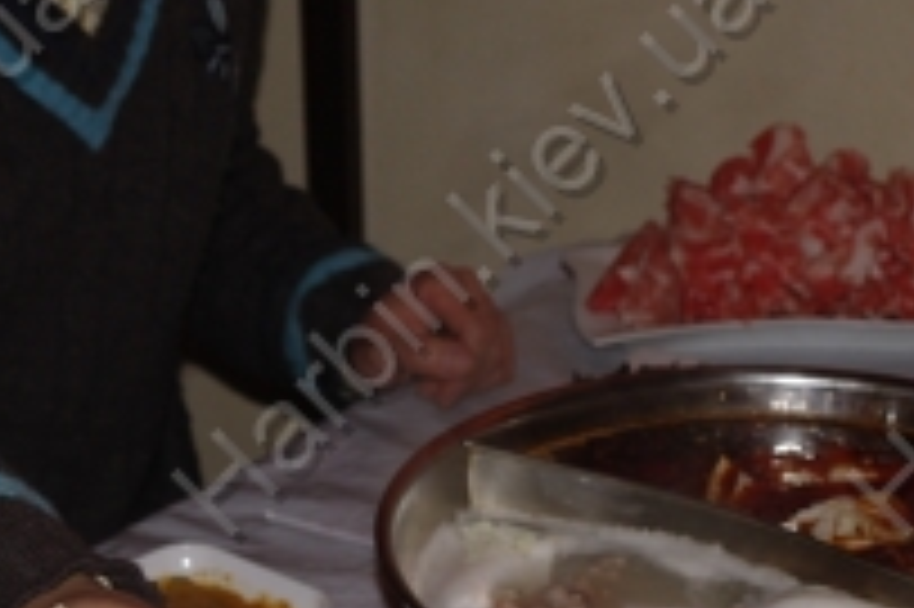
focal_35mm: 111
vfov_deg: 12.2
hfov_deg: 18.4
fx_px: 2816
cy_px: 581
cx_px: 473
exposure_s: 1/160
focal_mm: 33
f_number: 5
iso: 200
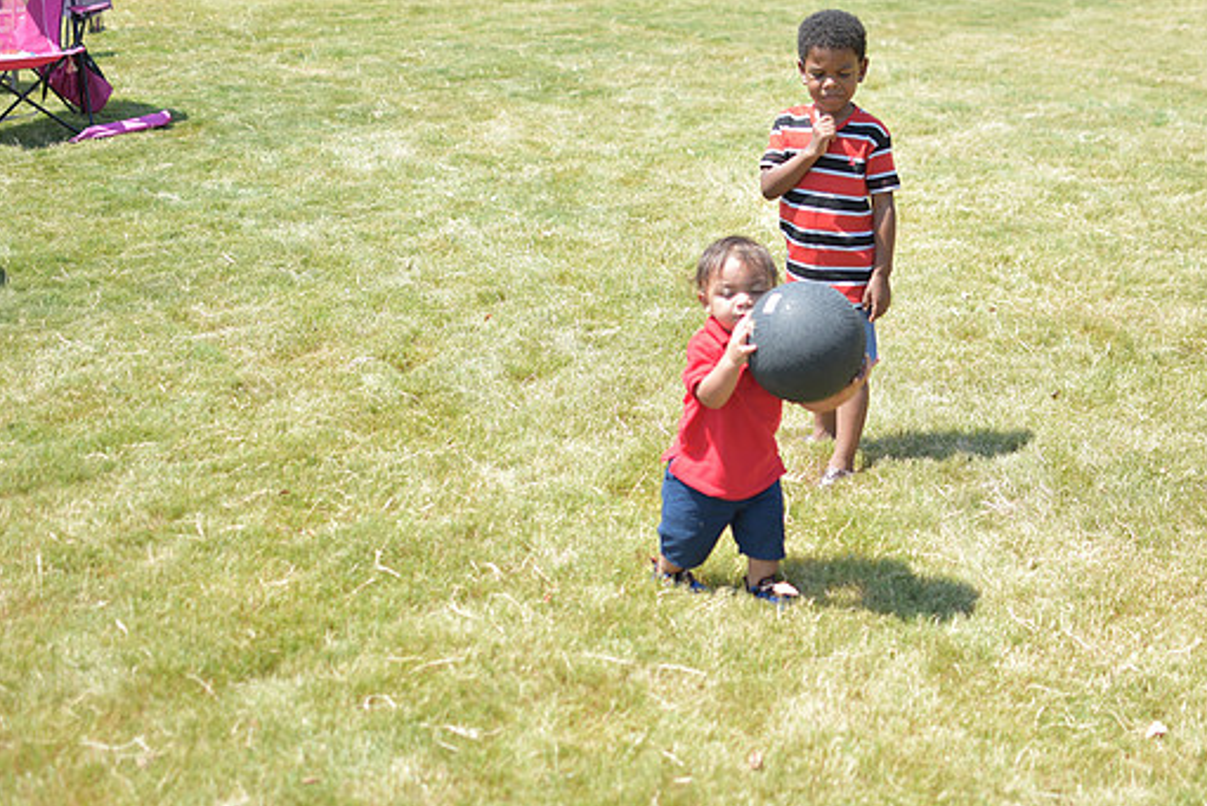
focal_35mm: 60
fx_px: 1998
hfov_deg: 33.6
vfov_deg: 22.8
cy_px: 356
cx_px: 678
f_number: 2.2
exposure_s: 1/1600
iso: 160
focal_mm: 35
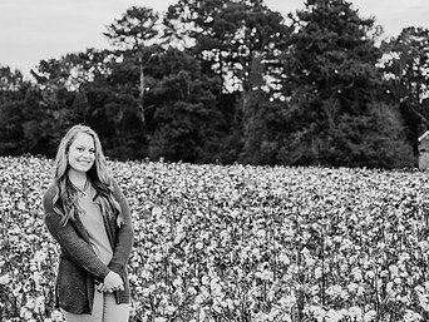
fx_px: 1315
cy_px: 182
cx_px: 209
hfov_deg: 18.5
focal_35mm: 106
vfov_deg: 14.0
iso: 400
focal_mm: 65
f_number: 4
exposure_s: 1/640
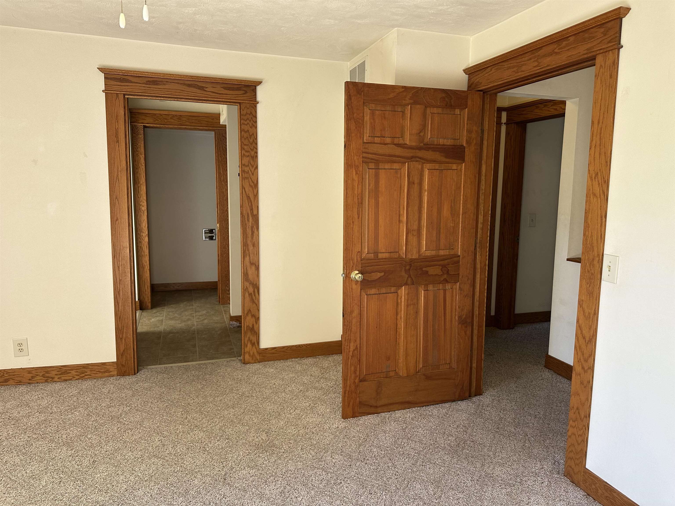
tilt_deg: -7.6
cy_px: 253
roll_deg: -0.5
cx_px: 338
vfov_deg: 56.8
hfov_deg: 71.6
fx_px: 468
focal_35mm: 24
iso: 125
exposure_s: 1/121
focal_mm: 6.86
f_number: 1.78
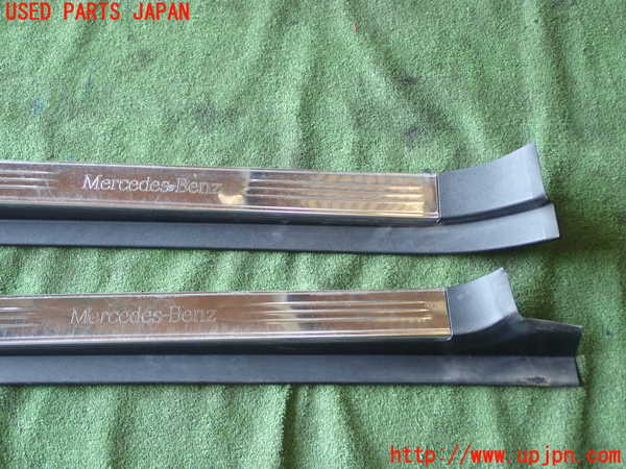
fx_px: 850
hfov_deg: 40.4
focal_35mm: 47
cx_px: 313
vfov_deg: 30.9
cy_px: 234
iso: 200
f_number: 3.1
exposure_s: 1/50
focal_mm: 8.4
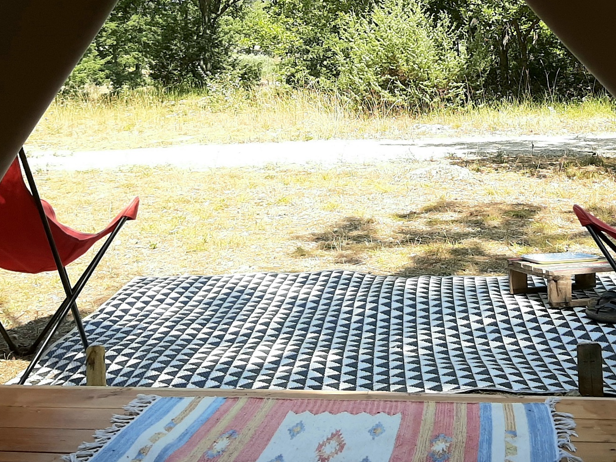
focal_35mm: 49
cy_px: 49
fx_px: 872
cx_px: 388
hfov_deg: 38.6
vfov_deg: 28.6
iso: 40
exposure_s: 1/909
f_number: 1.7
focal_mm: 3.93
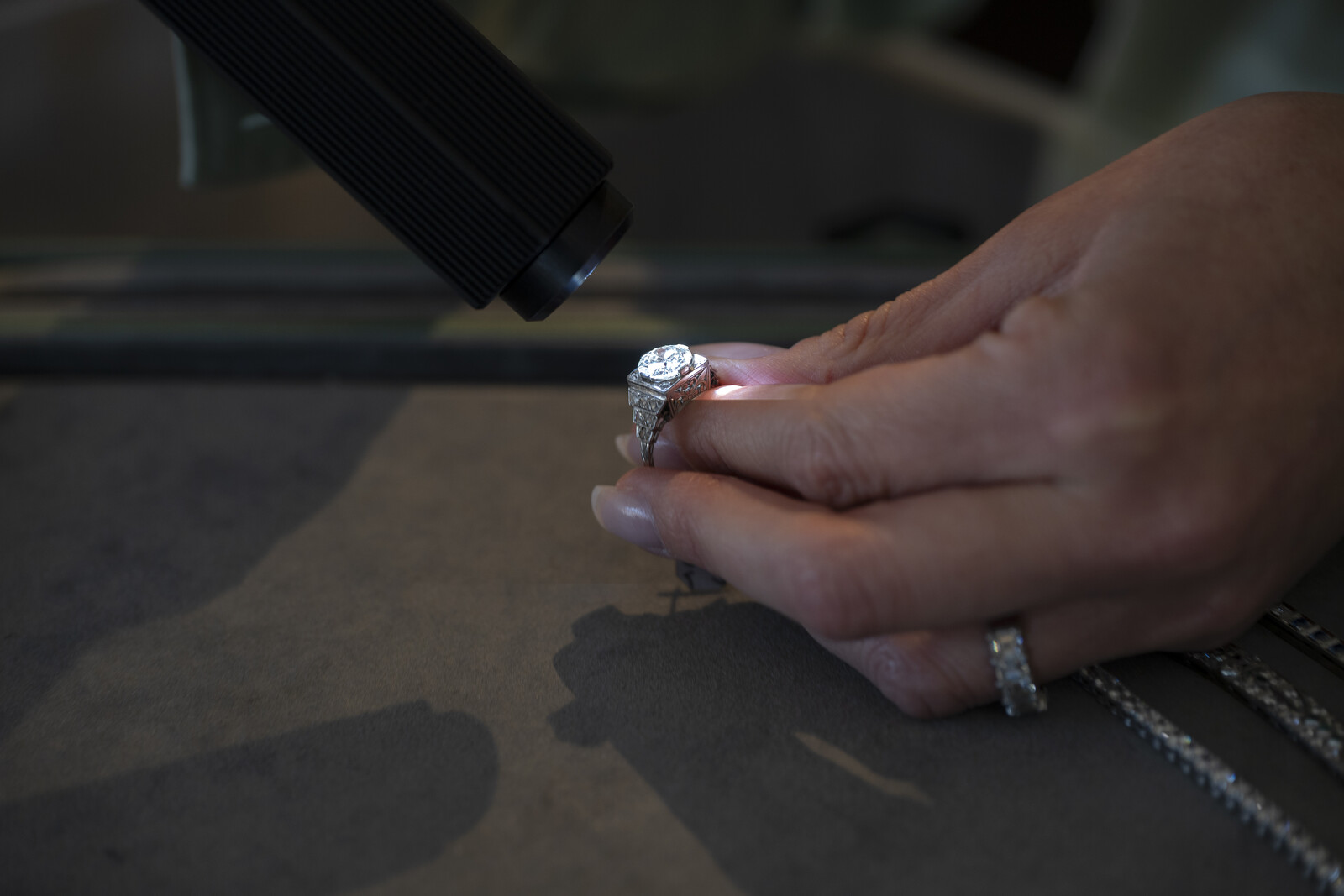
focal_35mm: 84
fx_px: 3136
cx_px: 672
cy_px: 448
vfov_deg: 16.3
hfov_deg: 24.2
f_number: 4
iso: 560
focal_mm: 84
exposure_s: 1/160
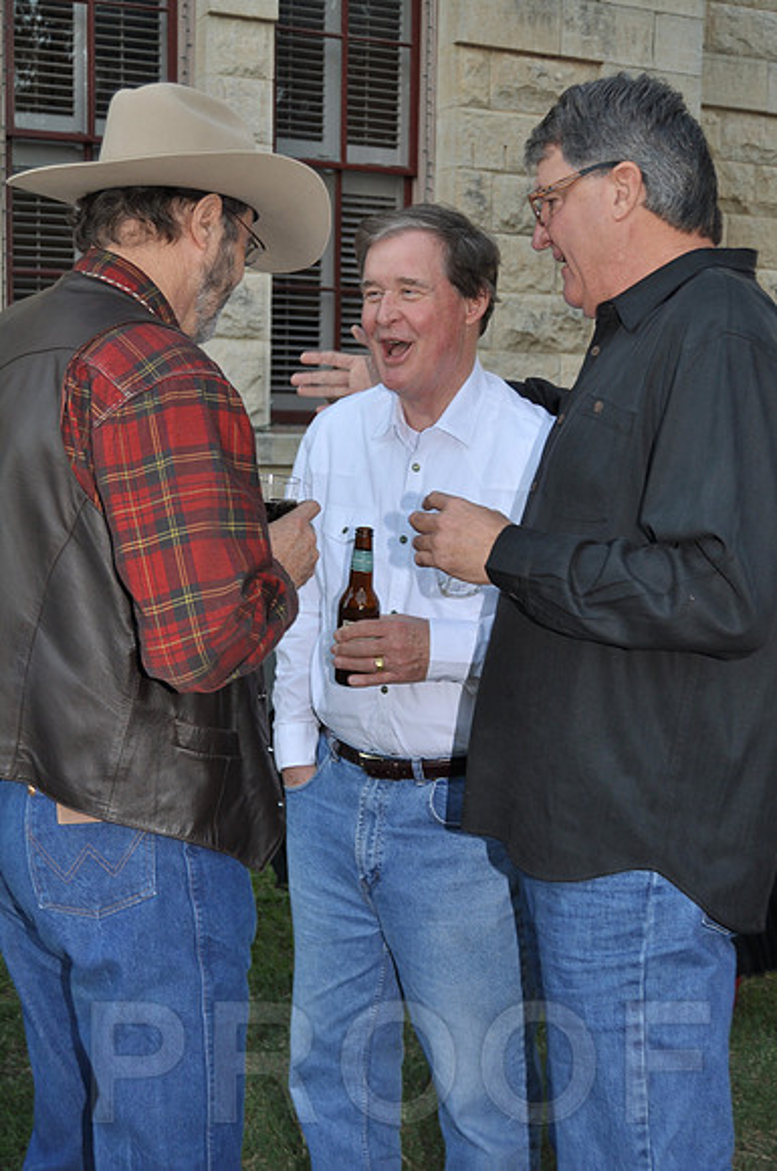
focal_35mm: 48
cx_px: 388
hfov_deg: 28.0
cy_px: 586
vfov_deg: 41.2
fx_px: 1559
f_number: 4.5
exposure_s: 1/60
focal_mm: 32
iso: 200
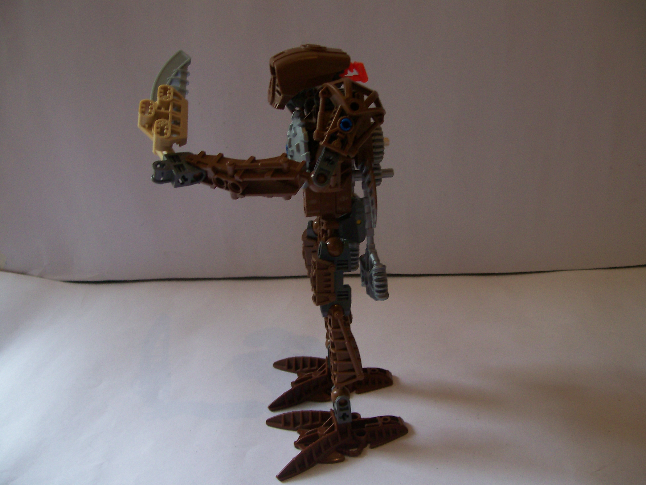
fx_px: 672
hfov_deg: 51.4
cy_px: 242
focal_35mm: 36
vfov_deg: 39.7
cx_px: 323
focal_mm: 6
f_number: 2.7
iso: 88
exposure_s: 1/32
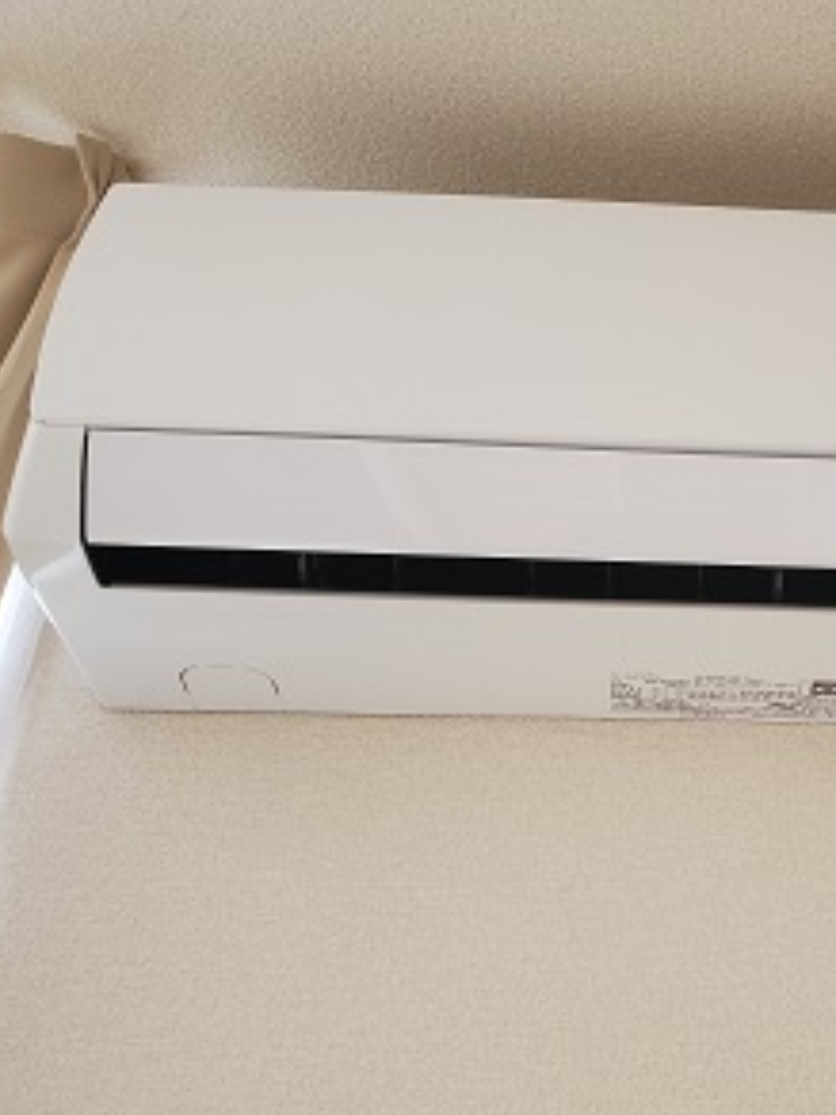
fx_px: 1159
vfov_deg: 51.4
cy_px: 559
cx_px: 729
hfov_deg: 37.4
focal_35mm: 36
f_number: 2.4
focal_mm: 4.3
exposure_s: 1/120
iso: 200
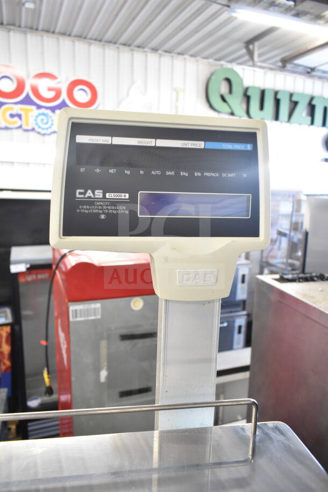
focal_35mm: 27
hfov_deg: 48.0
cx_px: 164
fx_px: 369
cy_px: 246
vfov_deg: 67.4
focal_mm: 18
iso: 1600
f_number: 4
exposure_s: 1/60
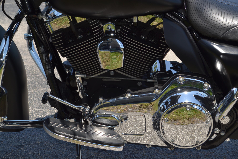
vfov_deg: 16.6
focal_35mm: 82
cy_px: 80
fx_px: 545
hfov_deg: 24.6
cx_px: 119
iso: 100
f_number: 8
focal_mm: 55
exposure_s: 1/200
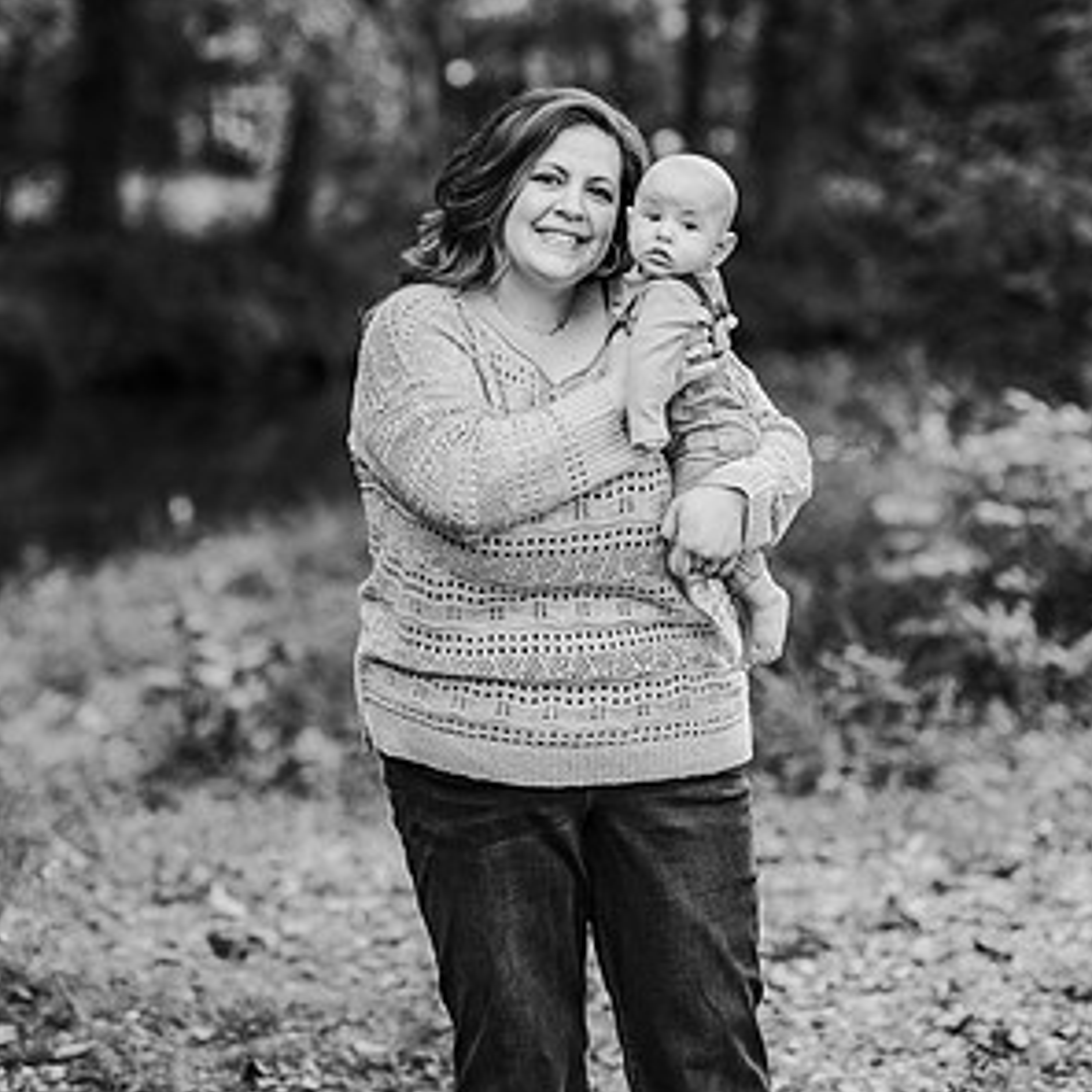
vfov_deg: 15.8
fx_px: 3926
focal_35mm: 110
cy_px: 291
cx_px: 550
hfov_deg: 15.8
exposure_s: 1/200
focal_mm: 85
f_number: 2.2
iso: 200
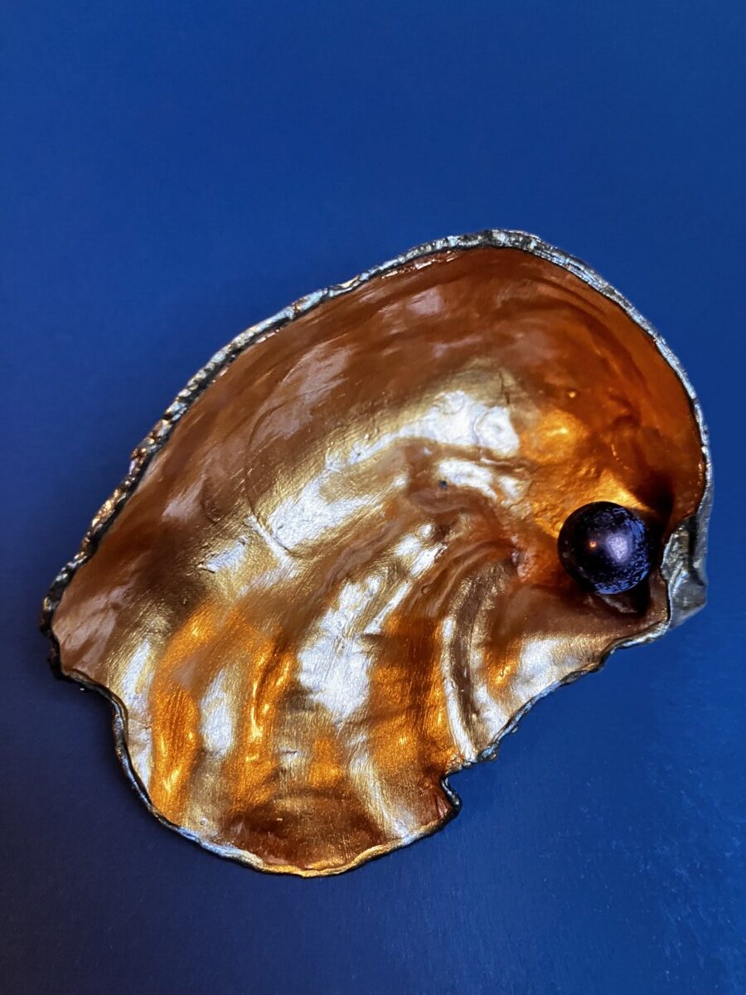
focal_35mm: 28
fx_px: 805
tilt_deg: -69.5
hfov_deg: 49.7
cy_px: 498
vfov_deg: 63.4
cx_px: 373
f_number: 1.8
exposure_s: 1/40
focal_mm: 3.99
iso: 400
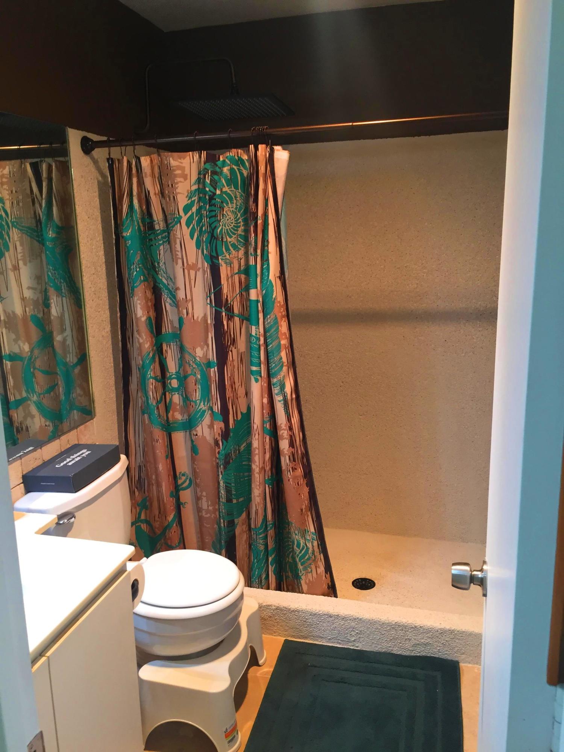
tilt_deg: -11.0
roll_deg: +2.3
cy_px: 376
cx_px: 282
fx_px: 630
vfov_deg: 61.7
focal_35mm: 29
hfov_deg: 48.2
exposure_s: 1/30
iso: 64
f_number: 2.2
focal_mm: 4.15
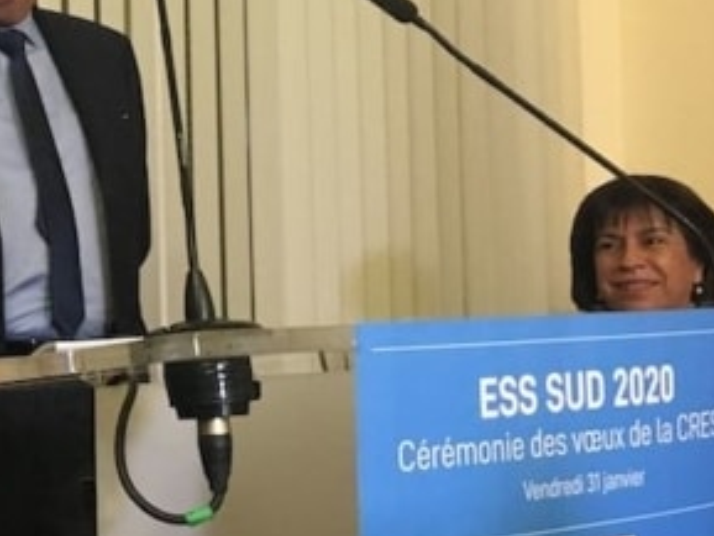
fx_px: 1589
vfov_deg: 19.1
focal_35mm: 77
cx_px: -183
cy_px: 178
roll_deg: +0.1
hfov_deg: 22.9
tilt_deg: +2.5
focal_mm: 4.15
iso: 200
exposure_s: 1/25
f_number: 2.2
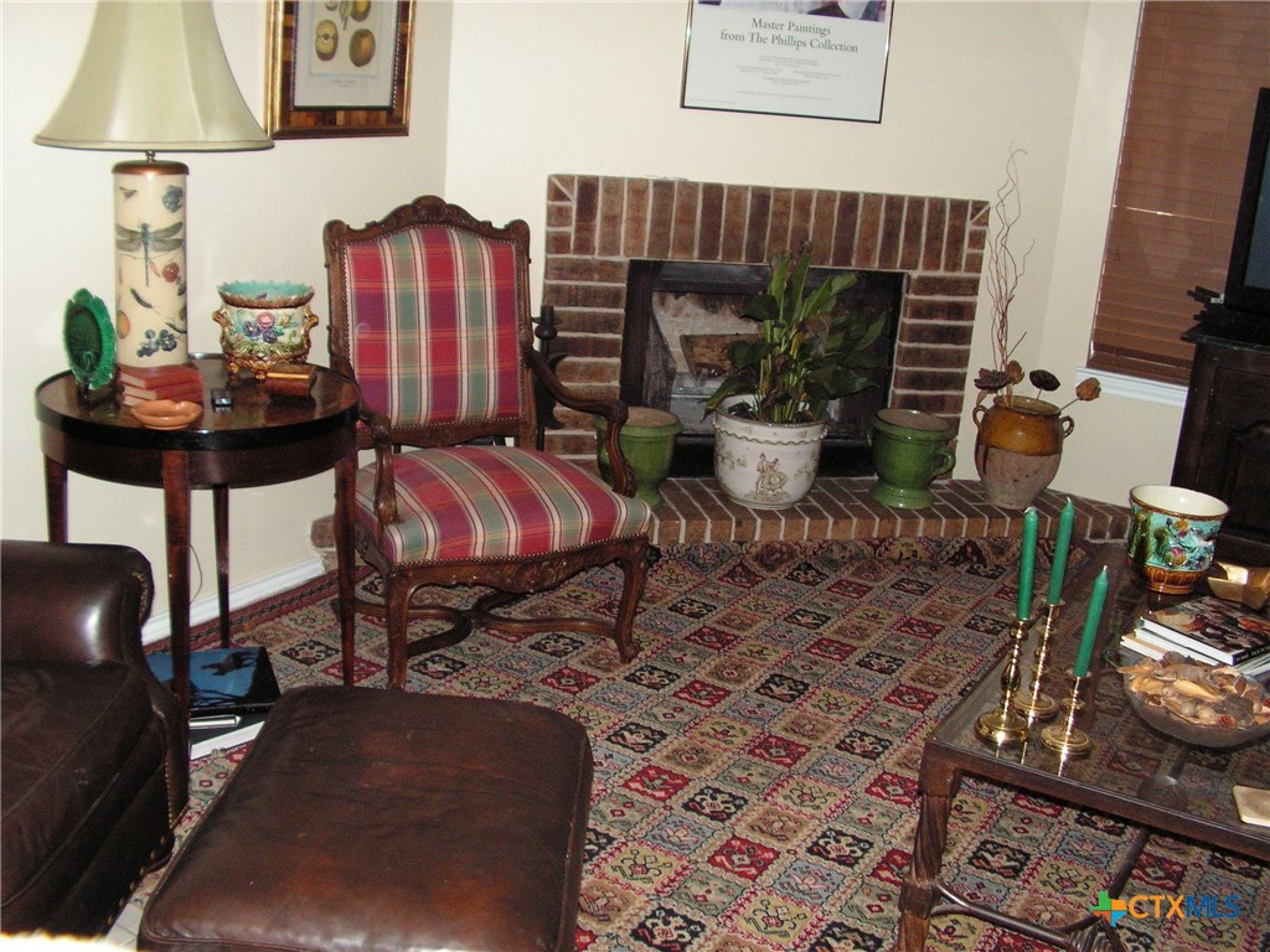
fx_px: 1321
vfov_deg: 39.7
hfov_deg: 51.4
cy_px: 476
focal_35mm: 36
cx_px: 635
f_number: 3.2
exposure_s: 1/40
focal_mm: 6
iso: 160
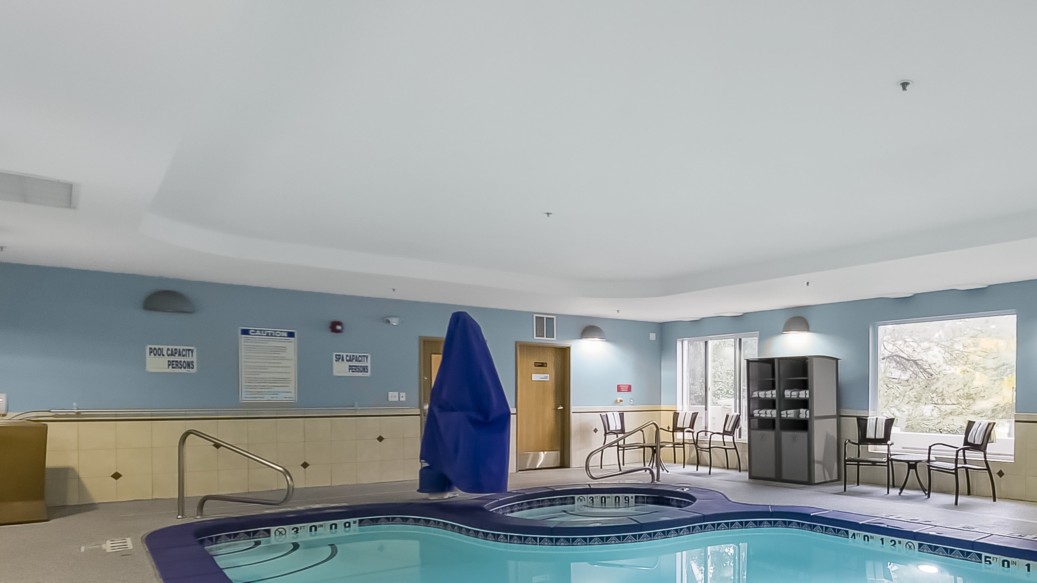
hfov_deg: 77.1
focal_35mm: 22
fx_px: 605
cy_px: 523
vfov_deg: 46.5
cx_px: 735
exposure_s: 1/60
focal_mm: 2.2
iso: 250
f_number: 2.2
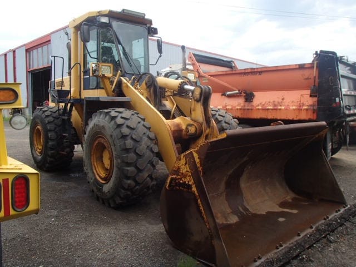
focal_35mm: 28
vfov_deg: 49.7
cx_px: 178
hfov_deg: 63.4
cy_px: 134
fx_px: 288
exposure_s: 1/160
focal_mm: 5
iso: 100
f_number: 3.9
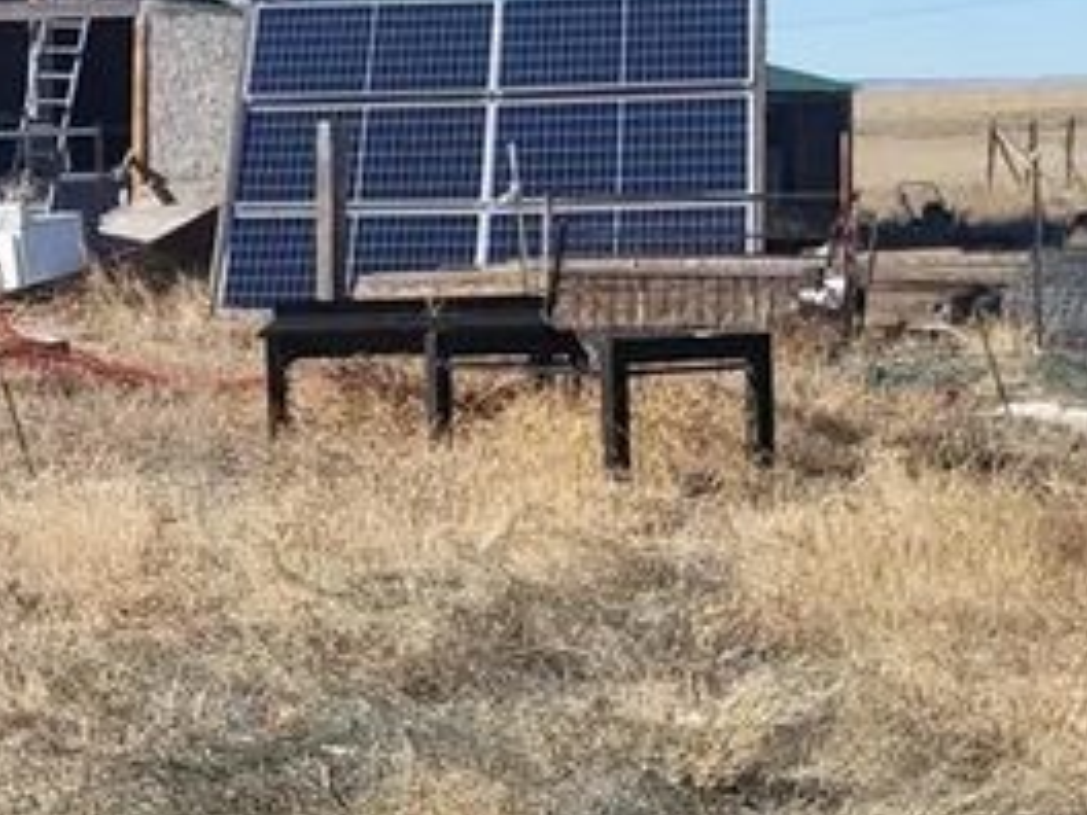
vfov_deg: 14.6
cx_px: -317
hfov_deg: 18.2
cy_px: 338
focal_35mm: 101
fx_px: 3172
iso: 50
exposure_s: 1/2565
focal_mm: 4.25
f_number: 1.8
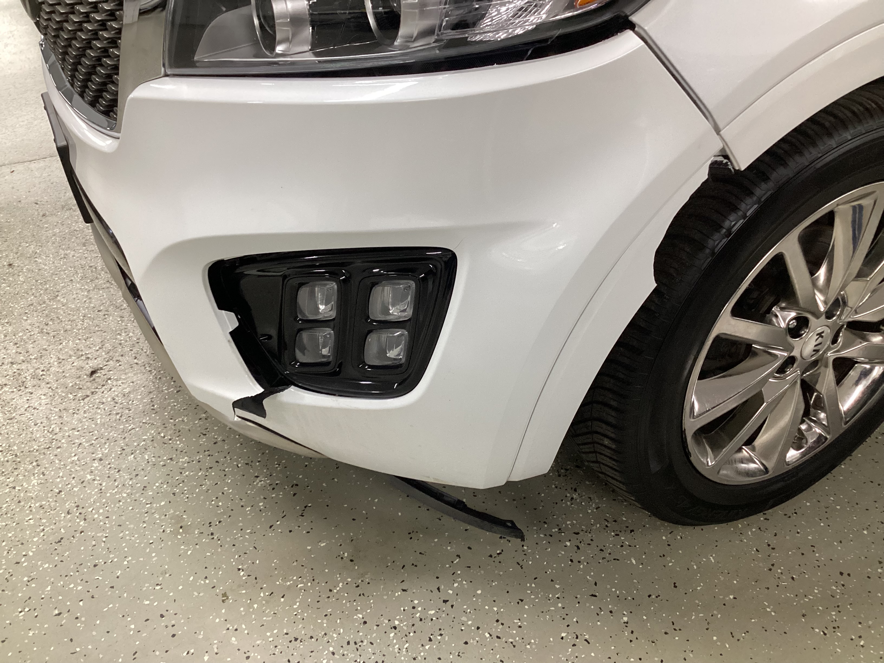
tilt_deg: -36.8
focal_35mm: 31
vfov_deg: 45.4
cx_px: 442
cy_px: 332
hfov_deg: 58.4
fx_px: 792
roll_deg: +0.9
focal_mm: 3.3
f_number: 2.4
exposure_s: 1/50
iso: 250
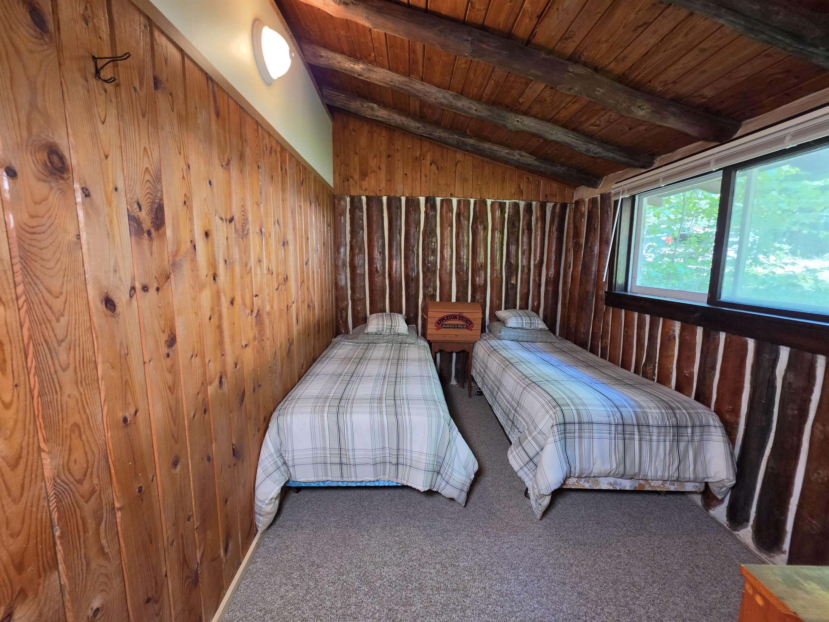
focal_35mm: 13
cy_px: 311
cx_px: 414
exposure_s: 1/60
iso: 200
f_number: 1.9
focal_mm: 2.2
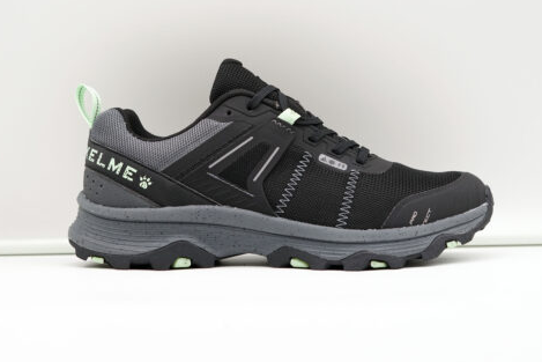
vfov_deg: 21.2
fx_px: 964
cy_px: 134
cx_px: 230
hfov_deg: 31.4
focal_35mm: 64
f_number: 5.6
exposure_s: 1/125
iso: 800
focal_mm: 50
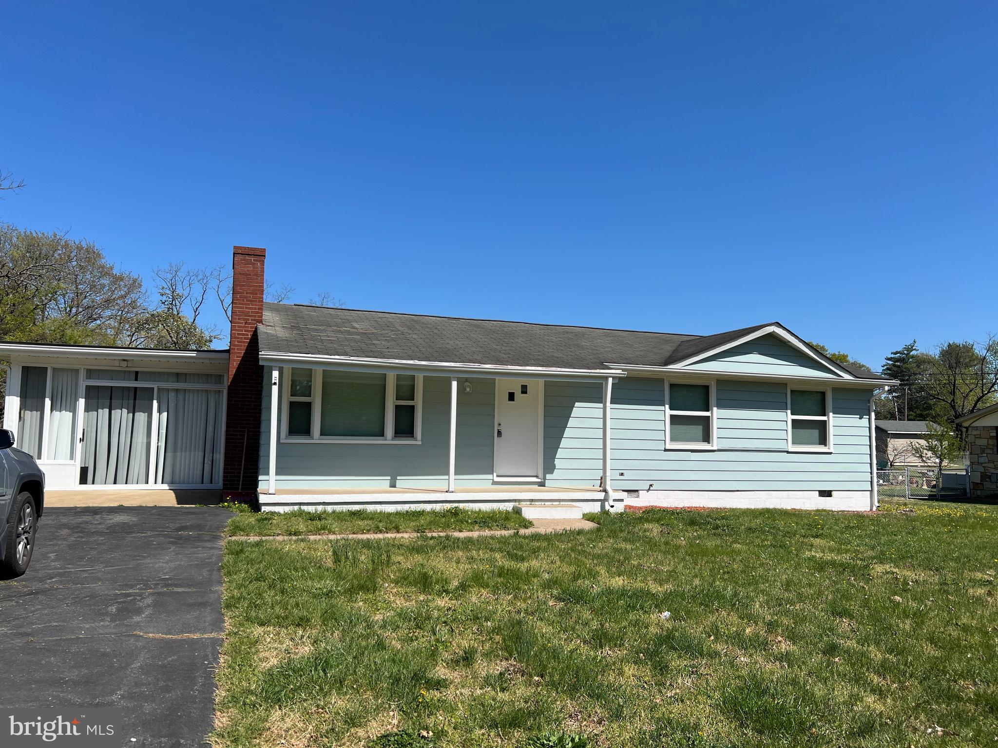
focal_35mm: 26
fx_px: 750
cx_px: 499
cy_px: 374
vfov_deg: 53.1
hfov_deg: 67.3
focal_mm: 5.7
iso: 50
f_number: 1.5
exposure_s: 1/5319
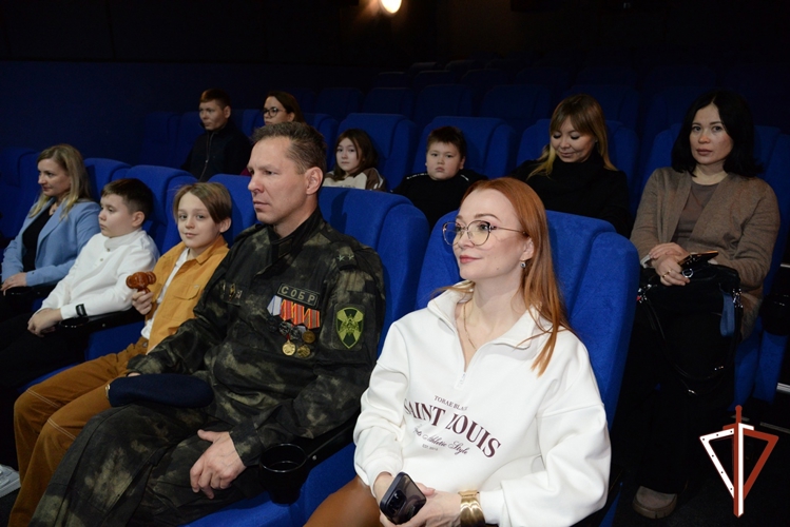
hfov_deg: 73.7
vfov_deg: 53.2
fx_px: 527
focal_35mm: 24
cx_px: 395
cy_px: 264
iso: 3600
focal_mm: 24
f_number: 4.5
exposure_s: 1/160
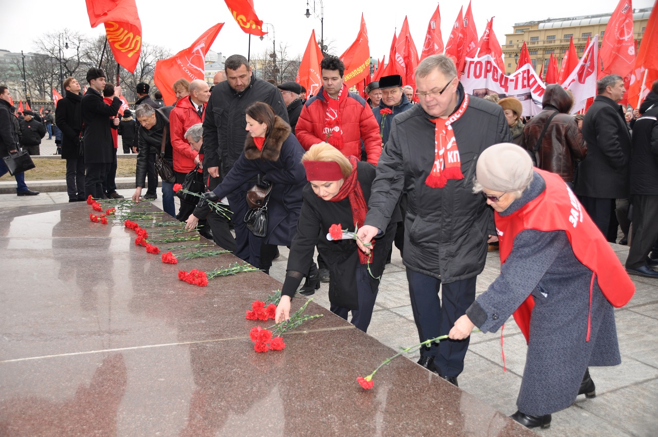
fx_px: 602
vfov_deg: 39.9
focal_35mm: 33
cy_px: 218
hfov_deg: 57.3
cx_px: 329
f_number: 4.5
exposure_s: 1/200
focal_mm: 22
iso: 200
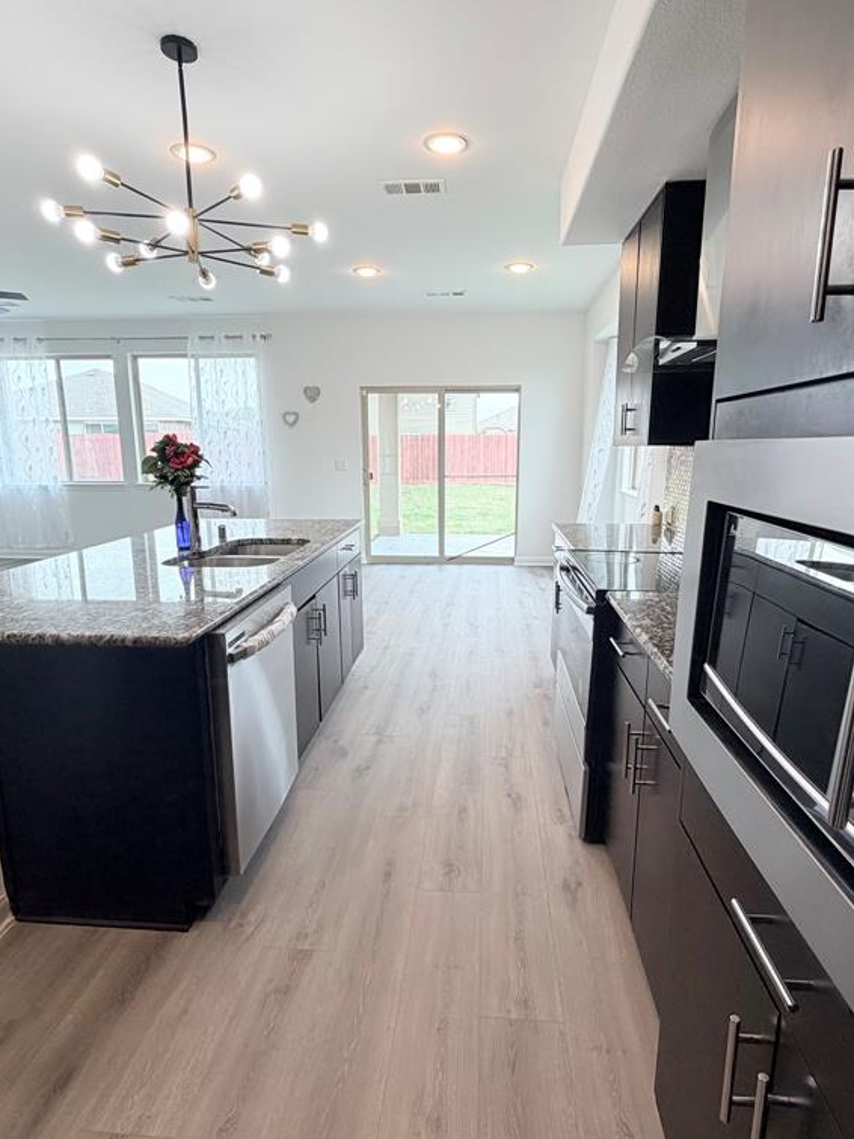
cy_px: 566
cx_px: 444
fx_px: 625
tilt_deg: -11.1
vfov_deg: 84.7
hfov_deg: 68.6
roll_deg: +0.5
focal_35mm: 19
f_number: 2.2
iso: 100
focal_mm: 2.22
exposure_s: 1/120
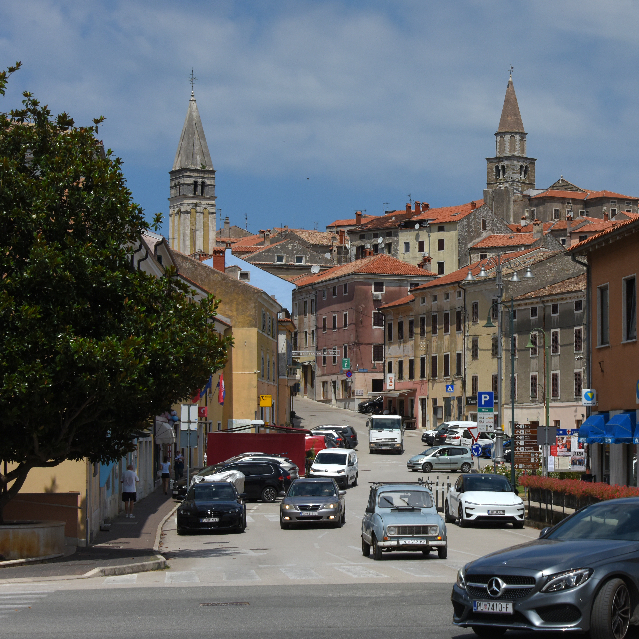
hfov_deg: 19.5
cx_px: 501
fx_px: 1838
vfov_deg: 19.7
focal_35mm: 88
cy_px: 293
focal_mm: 62
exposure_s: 1/5000
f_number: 7.1
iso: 640
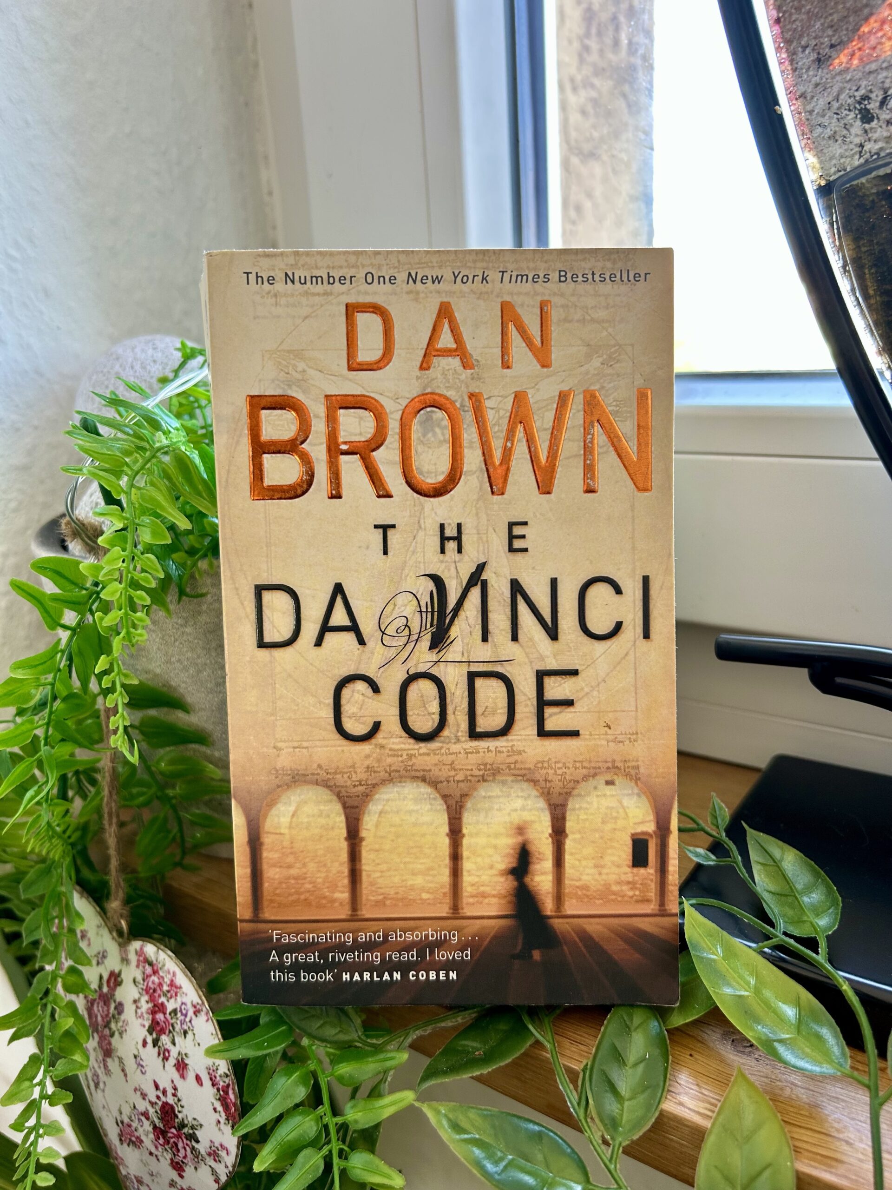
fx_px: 893
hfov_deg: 53.1
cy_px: 595
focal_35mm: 26
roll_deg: +2.9
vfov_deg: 67.3
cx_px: 446
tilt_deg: -16.7
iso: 100
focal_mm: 5.7
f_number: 1.5
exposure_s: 1/121
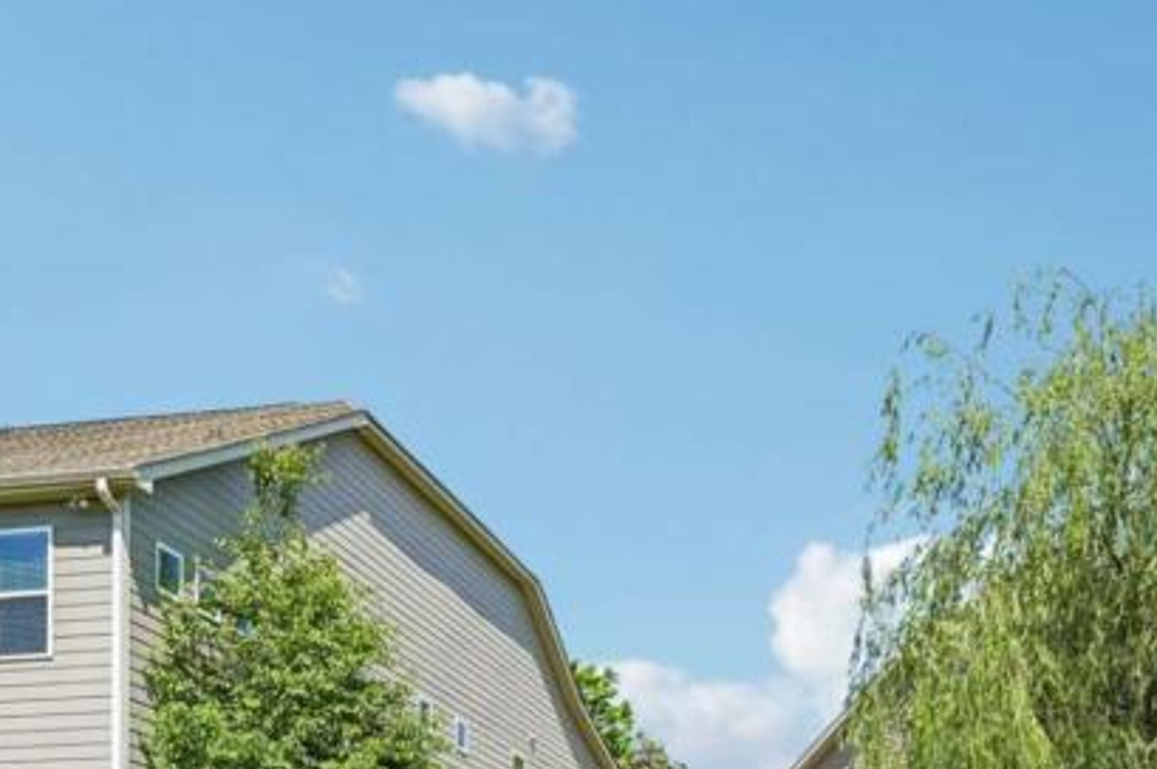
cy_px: 1055
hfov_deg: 41.8
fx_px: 1509
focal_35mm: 47
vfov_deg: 24.2
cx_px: 690
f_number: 8
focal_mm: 16
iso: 800
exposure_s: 1/1600
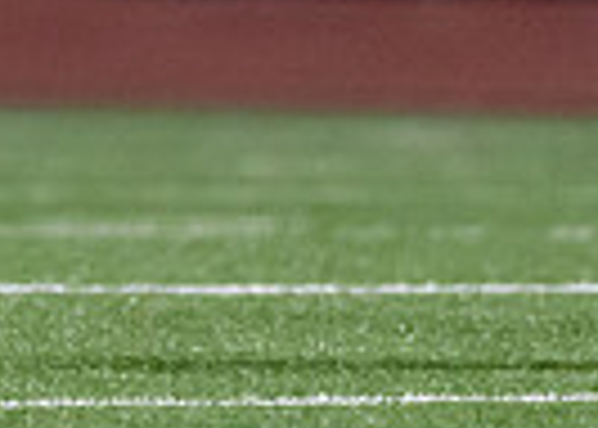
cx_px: -444
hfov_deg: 1.1
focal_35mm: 1794
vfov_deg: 0.8
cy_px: -343
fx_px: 30469
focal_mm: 200
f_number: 2.8
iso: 3200
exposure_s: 1/1250
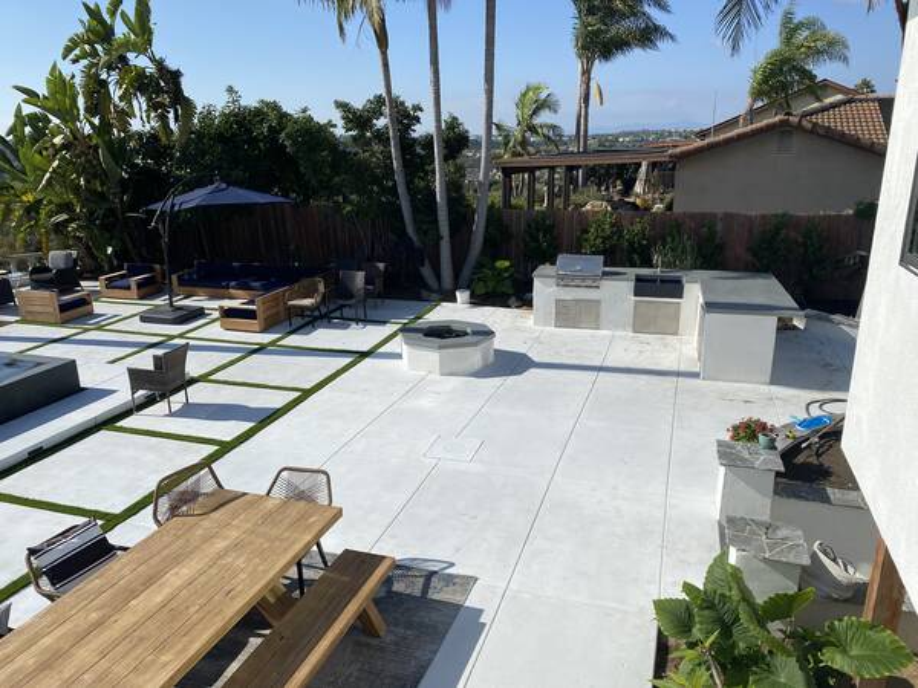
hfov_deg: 67.3
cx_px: 459
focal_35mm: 26
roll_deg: +0.6
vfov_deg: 53.1
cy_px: 344
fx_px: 690
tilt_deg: -16.7
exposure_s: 1/5747
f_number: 1.8
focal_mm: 4.25
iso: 32
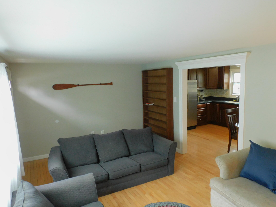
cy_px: 104
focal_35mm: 24
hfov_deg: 71.6
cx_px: 138
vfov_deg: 56.8
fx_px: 191
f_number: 3.3
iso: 400
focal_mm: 4.3
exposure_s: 1/25
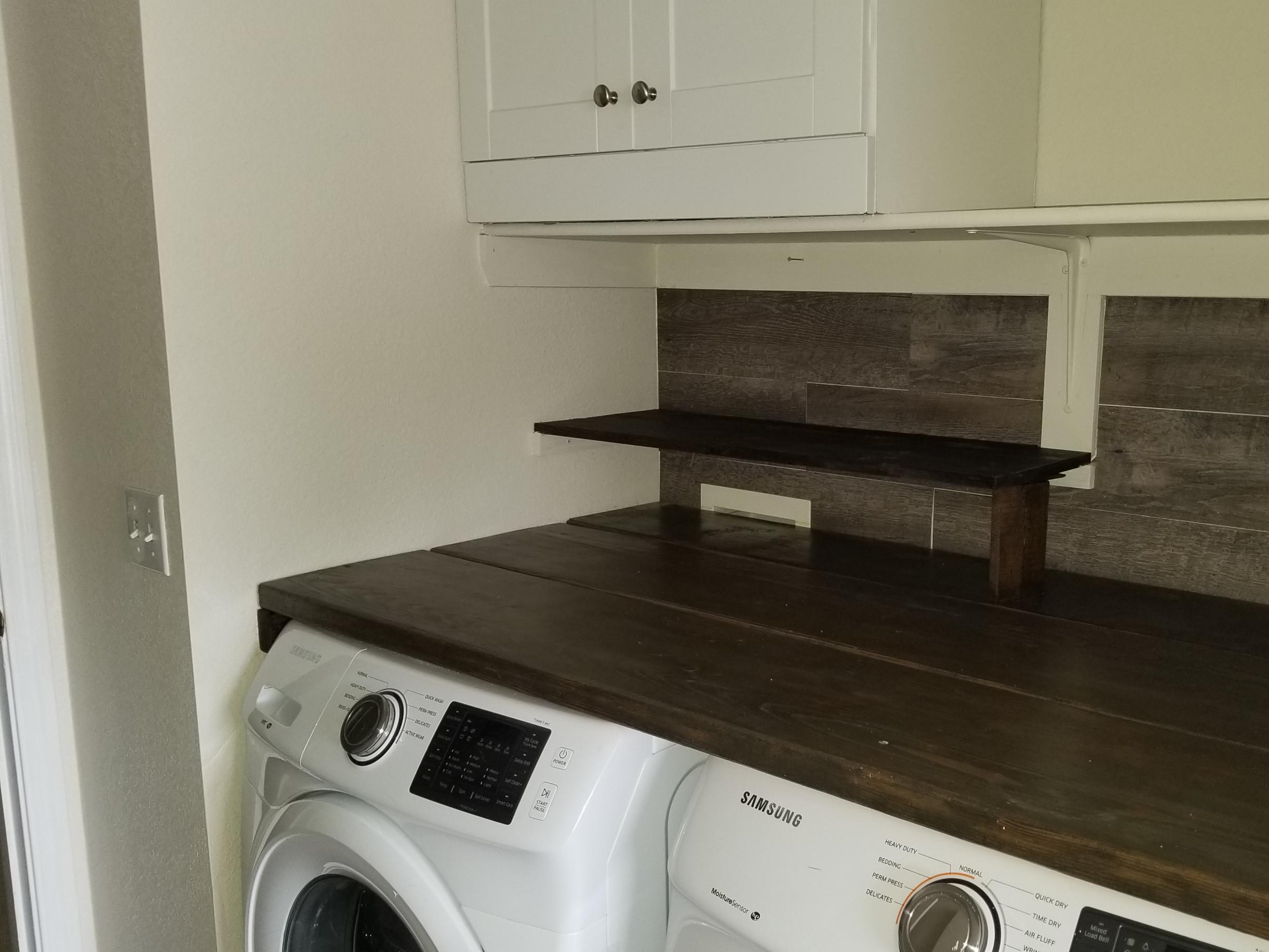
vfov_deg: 44.2
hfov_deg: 56.5
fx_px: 1173
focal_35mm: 32
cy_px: 480
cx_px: 751
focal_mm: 4.3
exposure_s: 1/24
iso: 125
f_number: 1.7
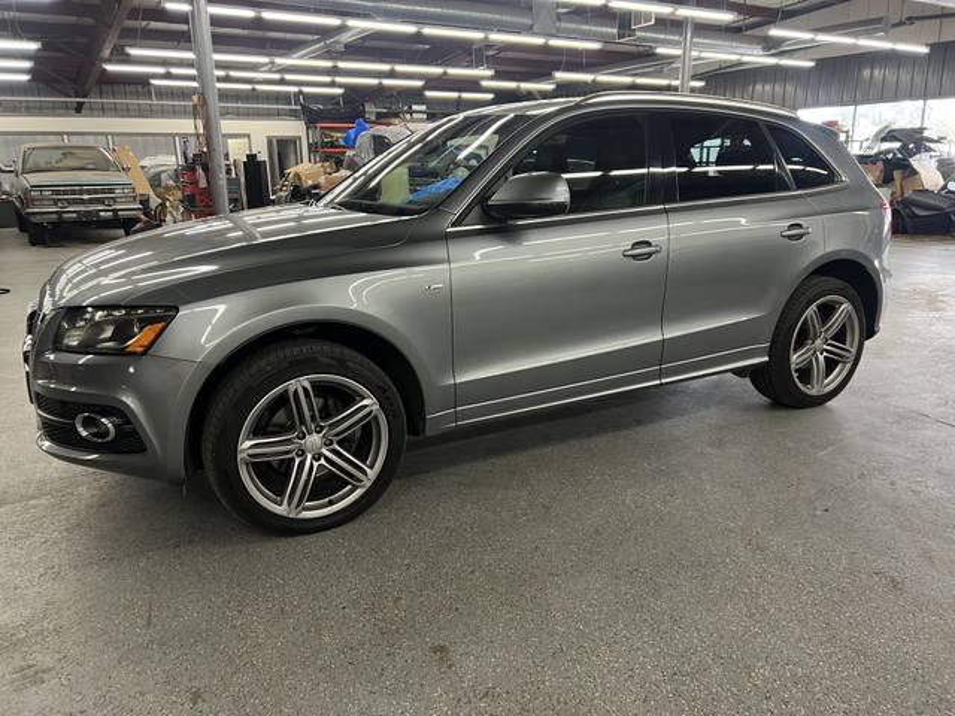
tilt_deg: -16.4
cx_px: 478
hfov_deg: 67.3
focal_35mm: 26
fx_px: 717
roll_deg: +0.8
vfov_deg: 53.1
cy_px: 358
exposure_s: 1/60
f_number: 1.5
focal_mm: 5.7
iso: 100
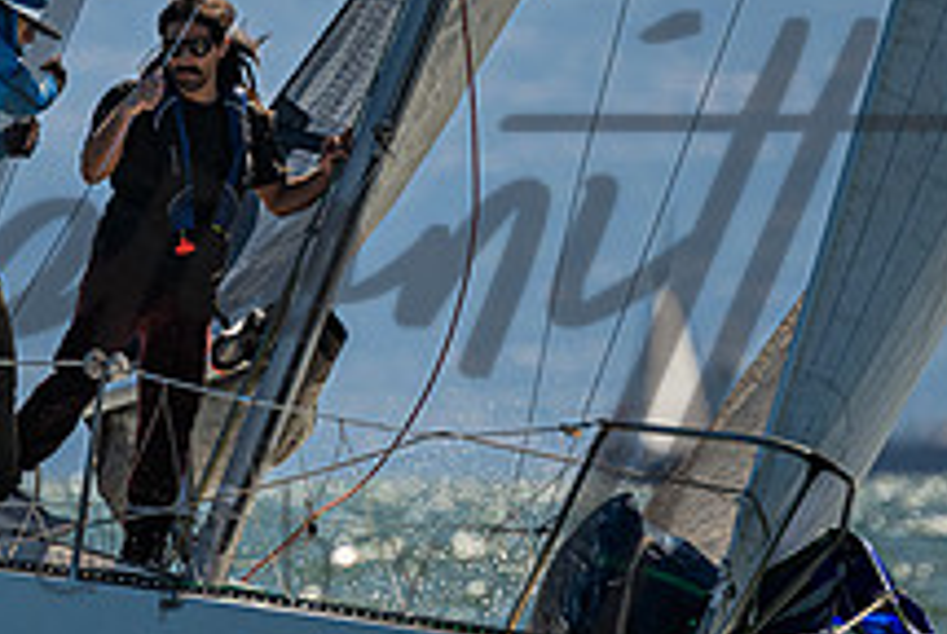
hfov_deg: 1.5
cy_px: 117
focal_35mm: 1351
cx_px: 198
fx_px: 35587
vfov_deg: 1.0
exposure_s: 1/6400
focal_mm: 400
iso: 400
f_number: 5.6
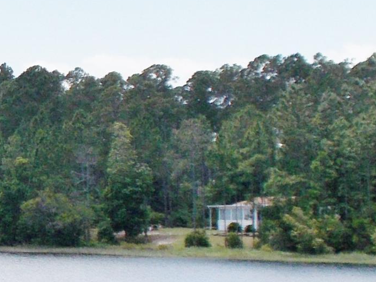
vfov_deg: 8.8
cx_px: -247
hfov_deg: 11.1
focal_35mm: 168
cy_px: 125
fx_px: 1825
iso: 80
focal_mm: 6.9
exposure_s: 1/125
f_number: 9.8
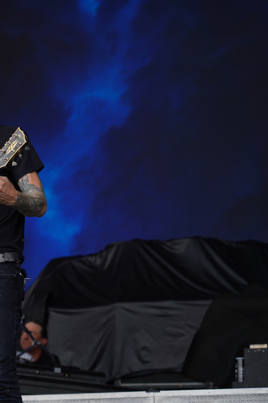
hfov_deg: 8.6
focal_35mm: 158
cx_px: -31
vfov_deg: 13.0
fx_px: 1764
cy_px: 202
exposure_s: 1/200
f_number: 5
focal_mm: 105
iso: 100
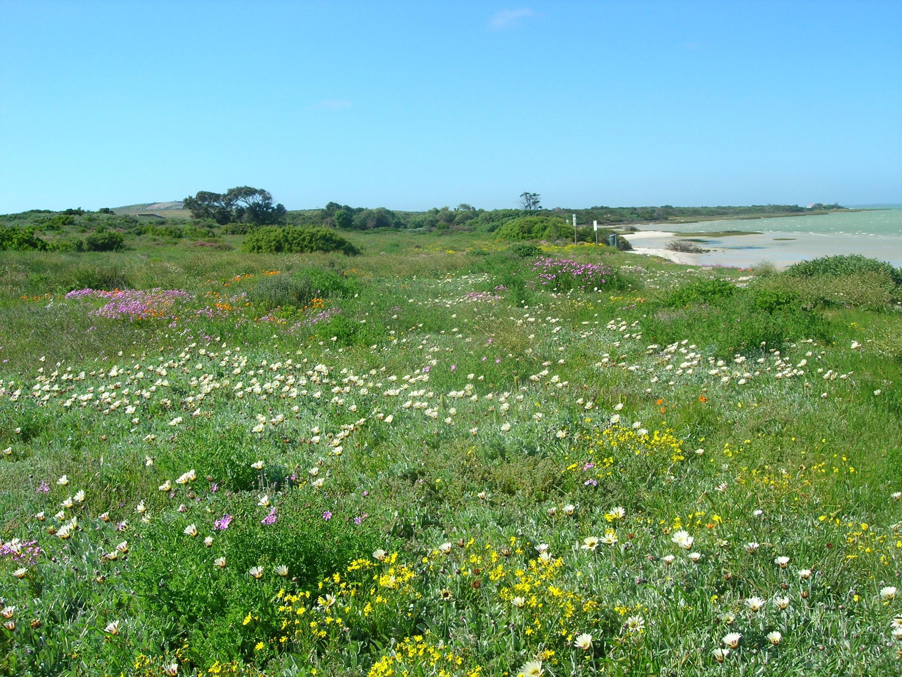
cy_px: 338
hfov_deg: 49.0
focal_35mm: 38
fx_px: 990
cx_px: 451
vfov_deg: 37.7
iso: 64
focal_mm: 7.8
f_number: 4.8
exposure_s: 1/444
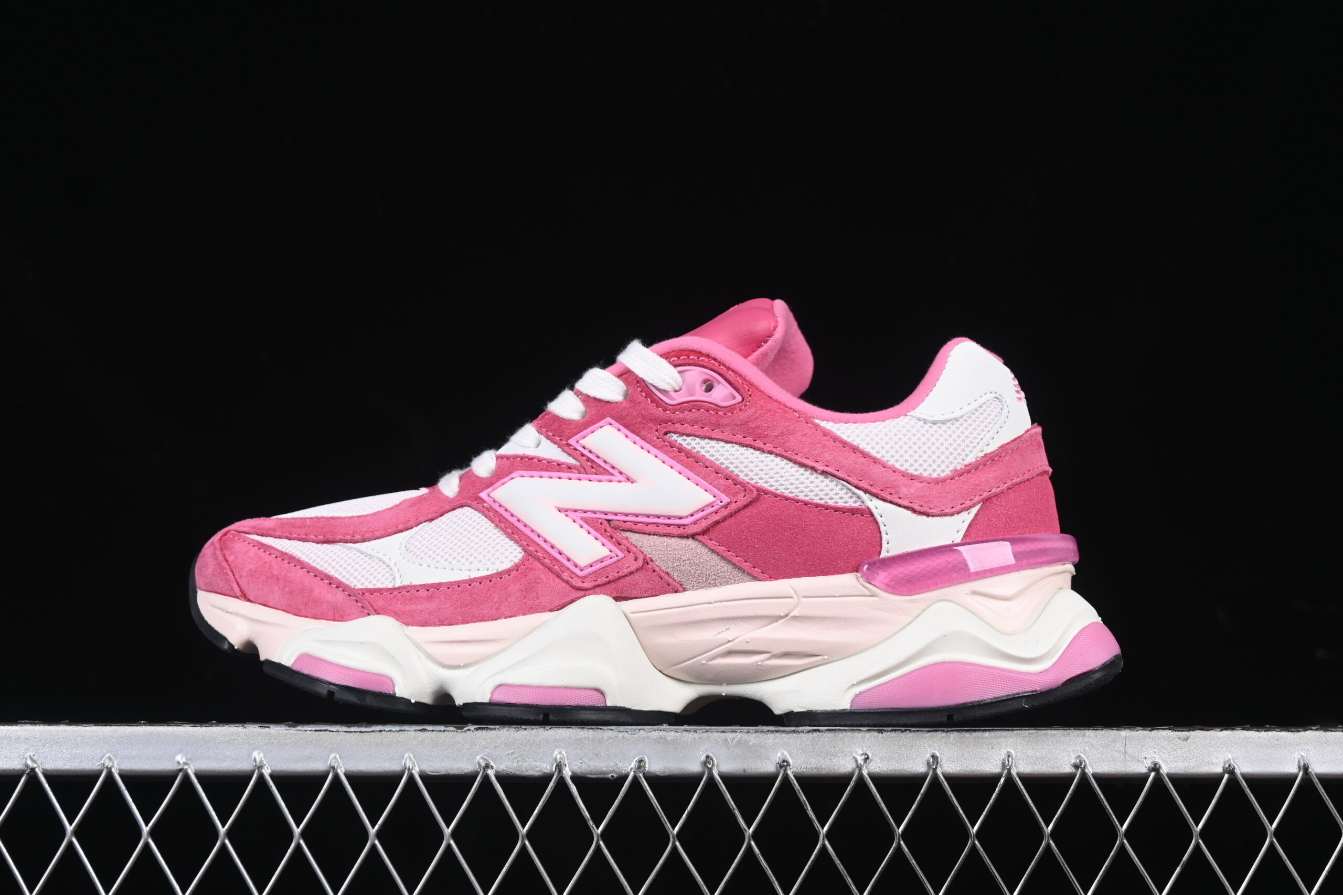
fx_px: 2798
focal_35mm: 75
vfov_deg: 18.2
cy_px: 448
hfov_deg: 27.0
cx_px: 672
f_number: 8
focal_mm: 50
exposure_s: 1/80
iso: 160
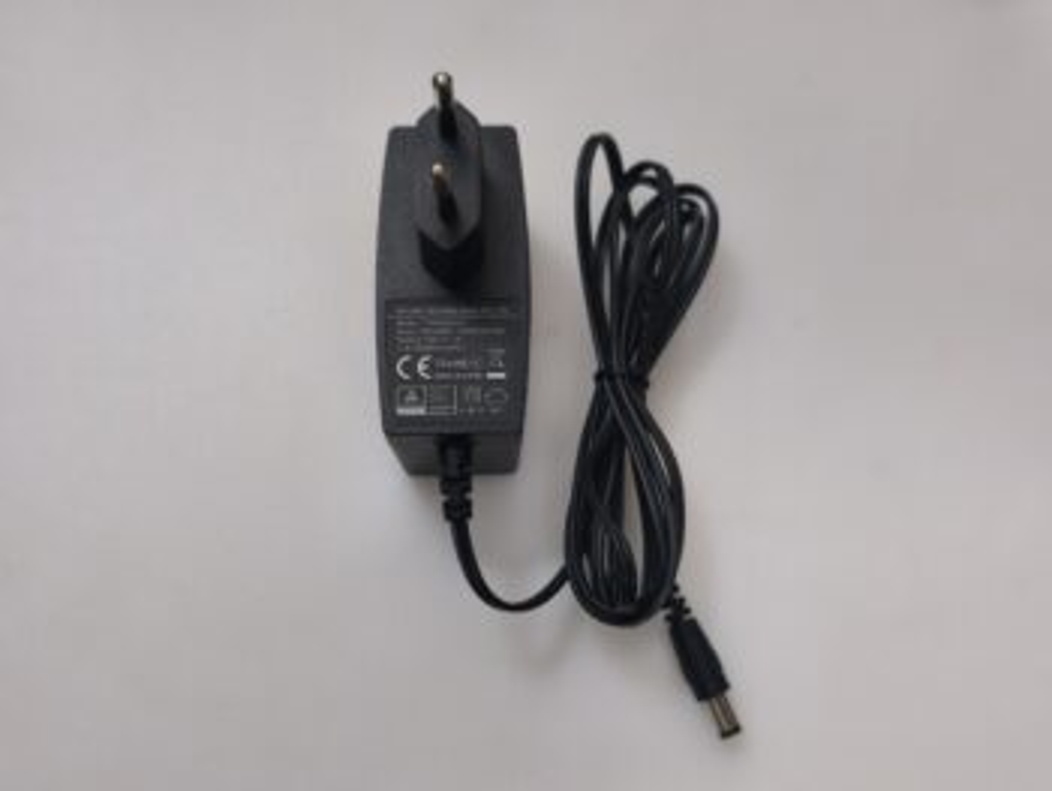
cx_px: 526
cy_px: 396
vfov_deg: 40.7
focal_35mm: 35
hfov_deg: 52.6
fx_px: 1064
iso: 400
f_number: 1.6
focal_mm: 6.57
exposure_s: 1/50
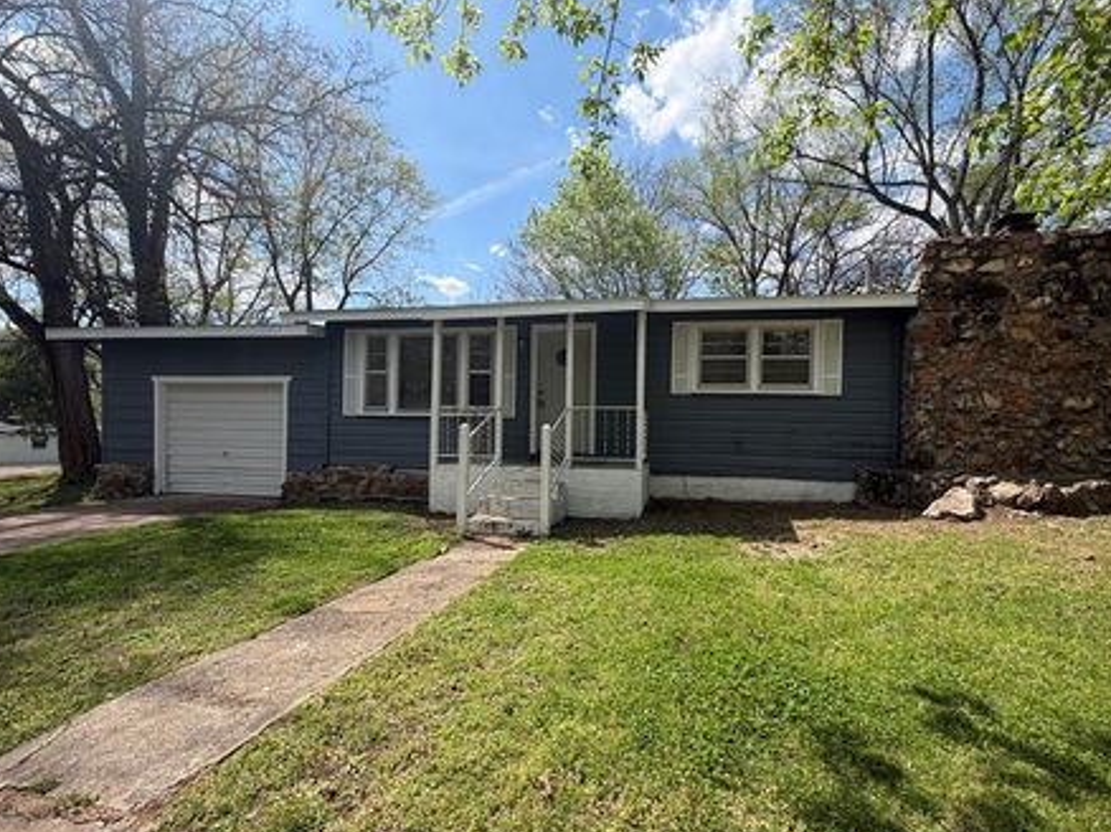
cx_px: 594
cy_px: 450
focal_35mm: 16
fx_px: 513
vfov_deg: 77.9
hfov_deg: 94.4
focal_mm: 2.22
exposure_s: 1/770
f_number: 2.2
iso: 25
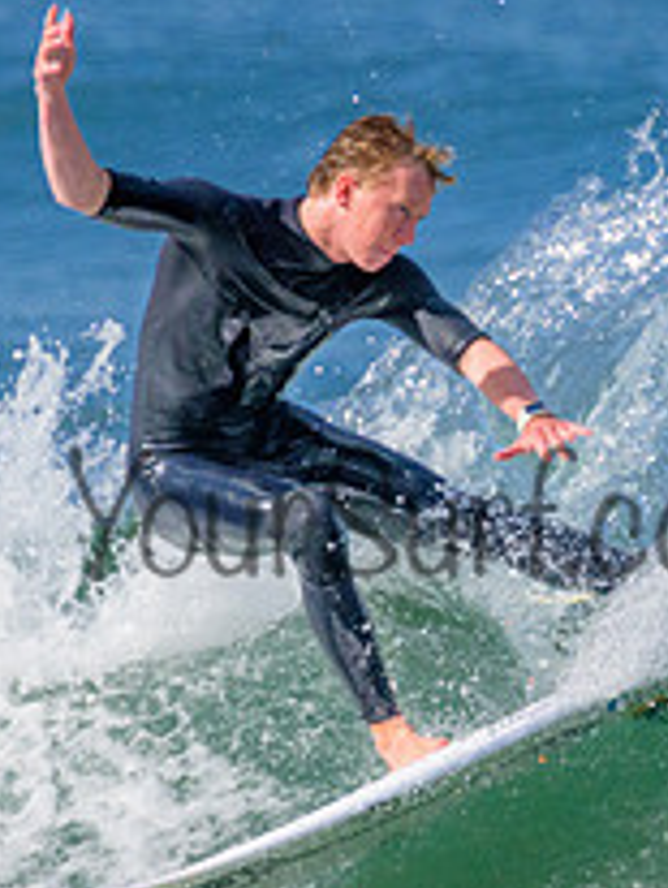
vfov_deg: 0.9
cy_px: 476
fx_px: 55590
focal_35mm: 2165
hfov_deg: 0.7
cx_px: 513
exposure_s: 1/1250
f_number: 11
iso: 2000
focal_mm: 800
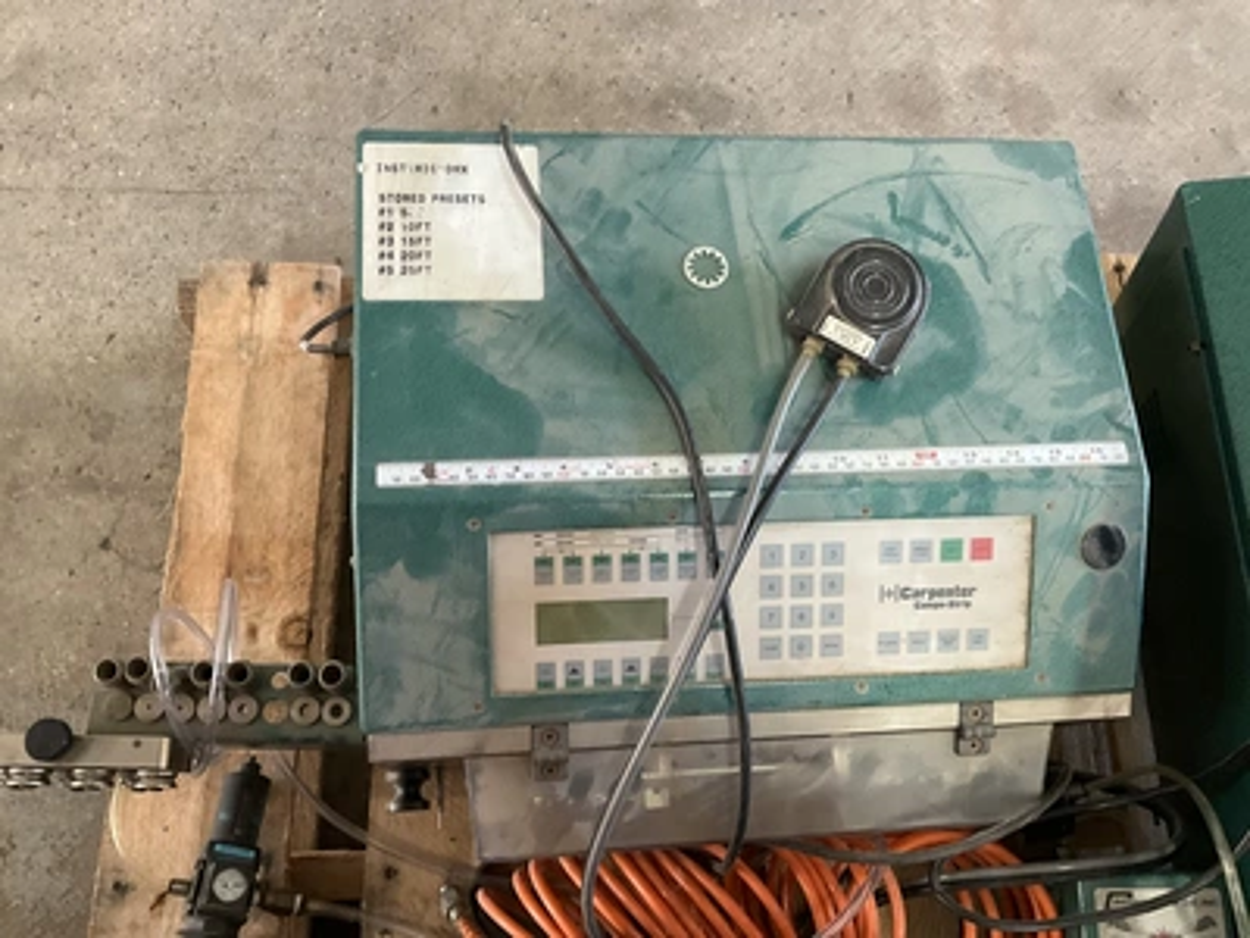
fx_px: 1047
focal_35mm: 29
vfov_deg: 48.2
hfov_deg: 61.7
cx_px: 625
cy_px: 469
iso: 250
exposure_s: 1/60
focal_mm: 3
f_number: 1.8
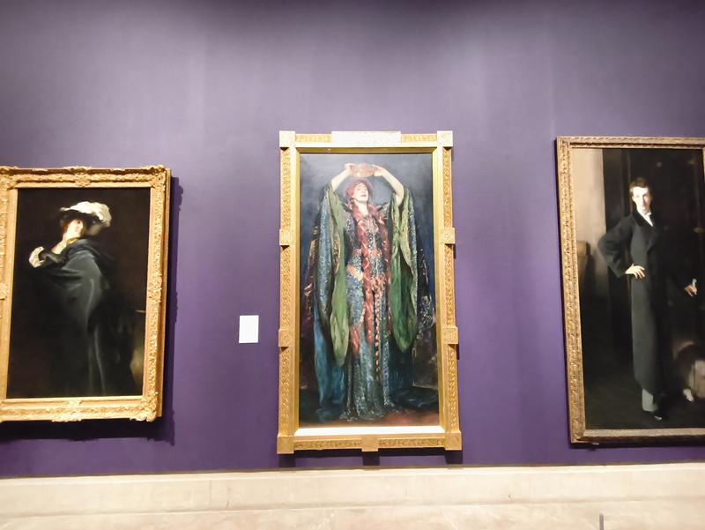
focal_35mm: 15
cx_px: 352
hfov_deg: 98.1
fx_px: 306
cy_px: 265
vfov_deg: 81.8
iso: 1250
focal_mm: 1.65
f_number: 2.2
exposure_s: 1/25
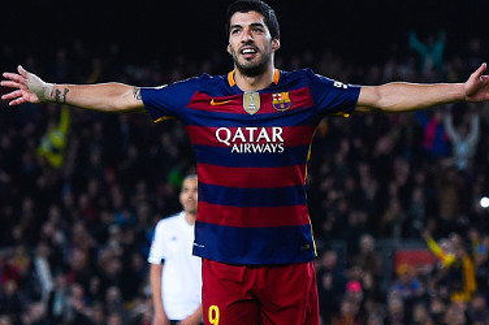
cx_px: 247
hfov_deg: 14.0
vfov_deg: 9.3
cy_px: 157
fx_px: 1995
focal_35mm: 147
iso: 2000
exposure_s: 1/1250
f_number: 3.2
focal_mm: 120
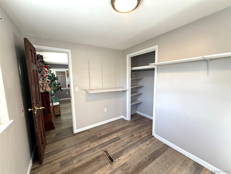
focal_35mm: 14
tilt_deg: -5.9
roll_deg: +0.7
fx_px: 93
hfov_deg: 102.1
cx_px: 116
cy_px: 87
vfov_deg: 85.7
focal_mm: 2.22
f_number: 2.2
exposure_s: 1/99
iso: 125
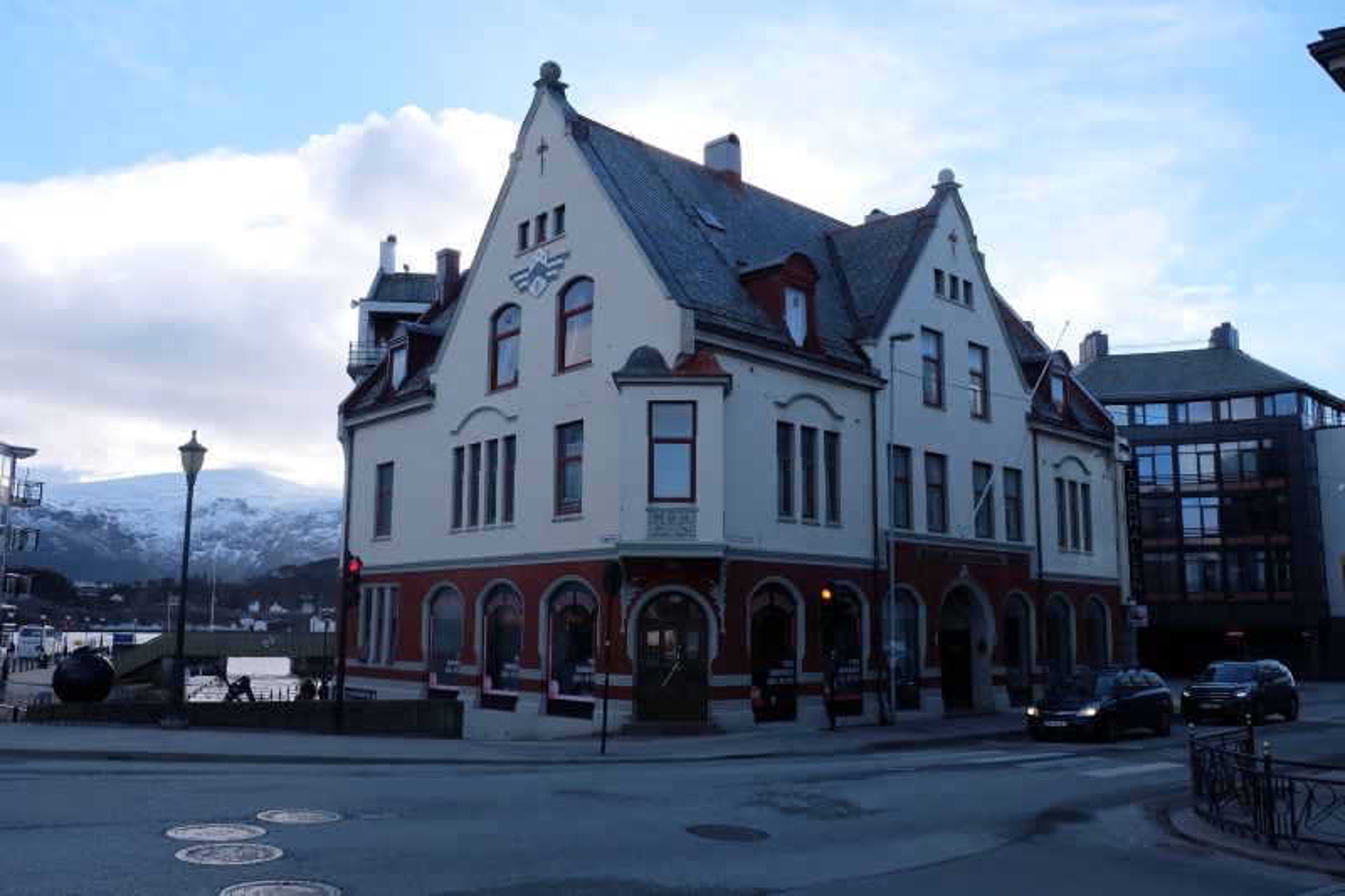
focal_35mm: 32
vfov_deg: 41.1
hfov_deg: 58.7
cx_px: 672
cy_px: 448
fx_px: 1195
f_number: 8
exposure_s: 1/420
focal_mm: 21.1
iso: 400
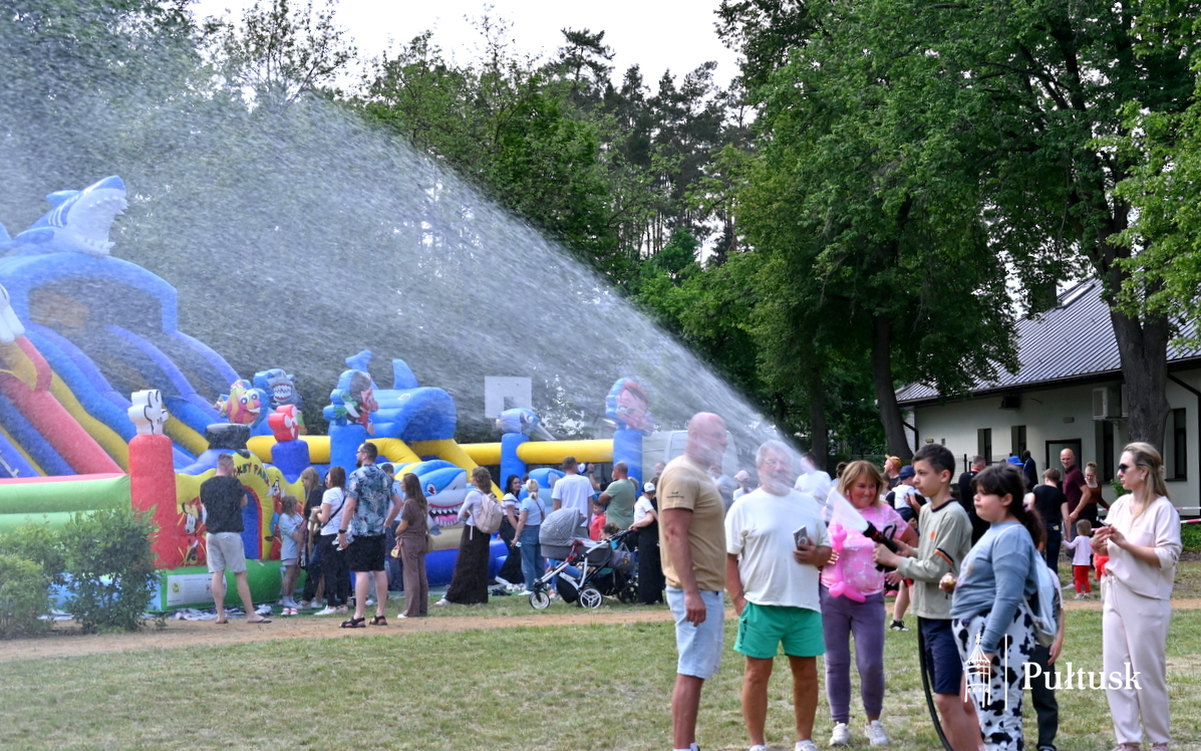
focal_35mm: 47
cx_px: 600
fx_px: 1538
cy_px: 376
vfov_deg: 27.4
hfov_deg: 42.6
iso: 100
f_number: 6.3
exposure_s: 1/320
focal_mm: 46
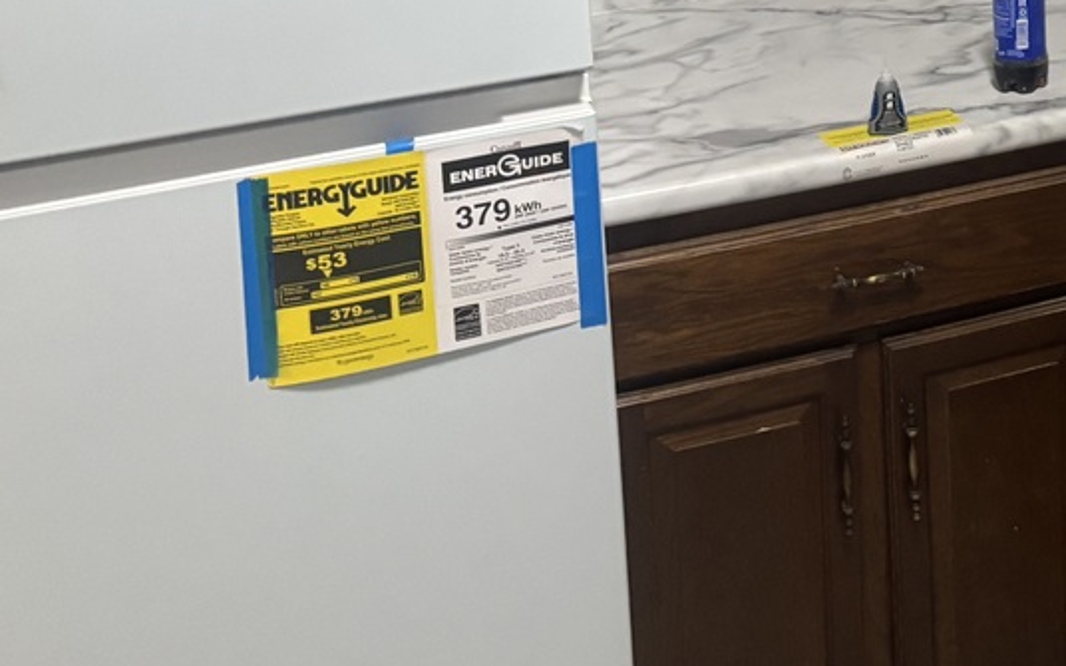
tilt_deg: -11.5
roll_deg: +0.3
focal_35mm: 74
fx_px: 2150
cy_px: -274
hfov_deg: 25.0
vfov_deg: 16.4
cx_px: 1289
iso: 400
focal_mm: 5.96
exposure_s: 1/40
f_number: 1.6
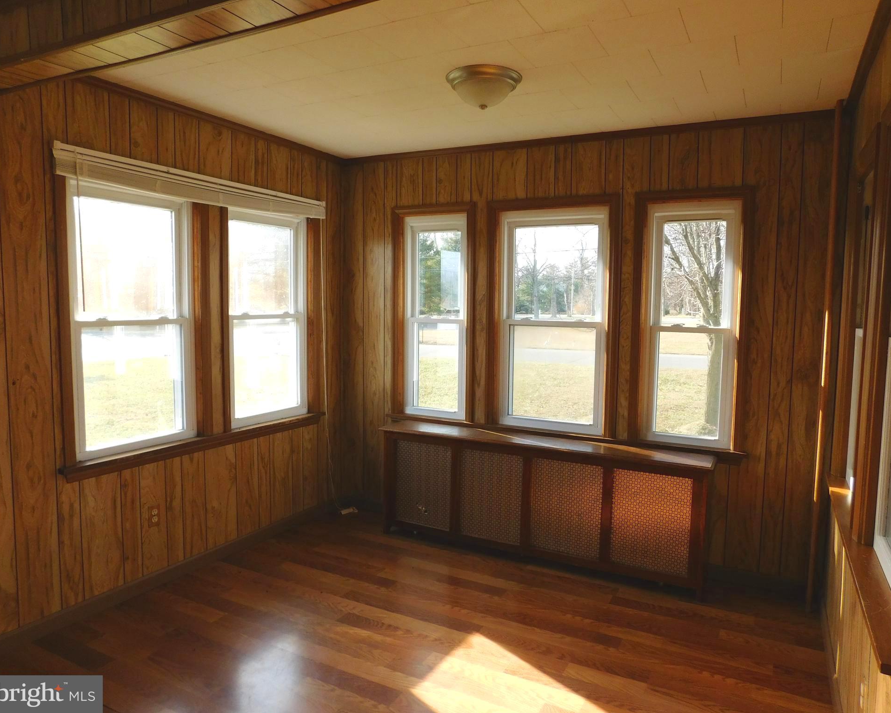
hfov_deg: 70.3
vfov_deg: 58.8
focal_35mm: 24
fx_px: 633
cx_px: 463
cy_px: 356
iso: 125
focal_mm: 4
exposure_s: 1/200
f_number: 3
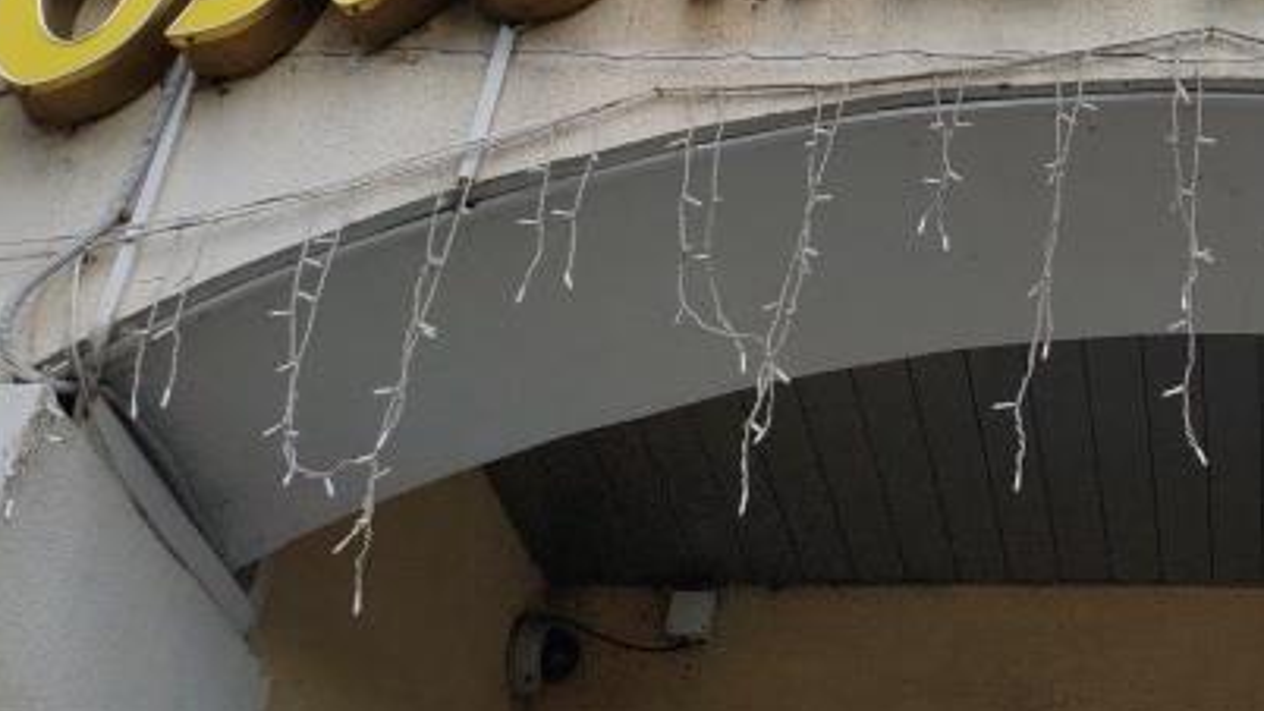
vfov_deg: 15.6
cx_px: 1305
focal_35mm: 75
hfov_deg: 26.5
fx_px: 2513
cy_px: -76
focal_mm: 6.12
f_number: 1.9
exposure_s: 1/340
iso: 50
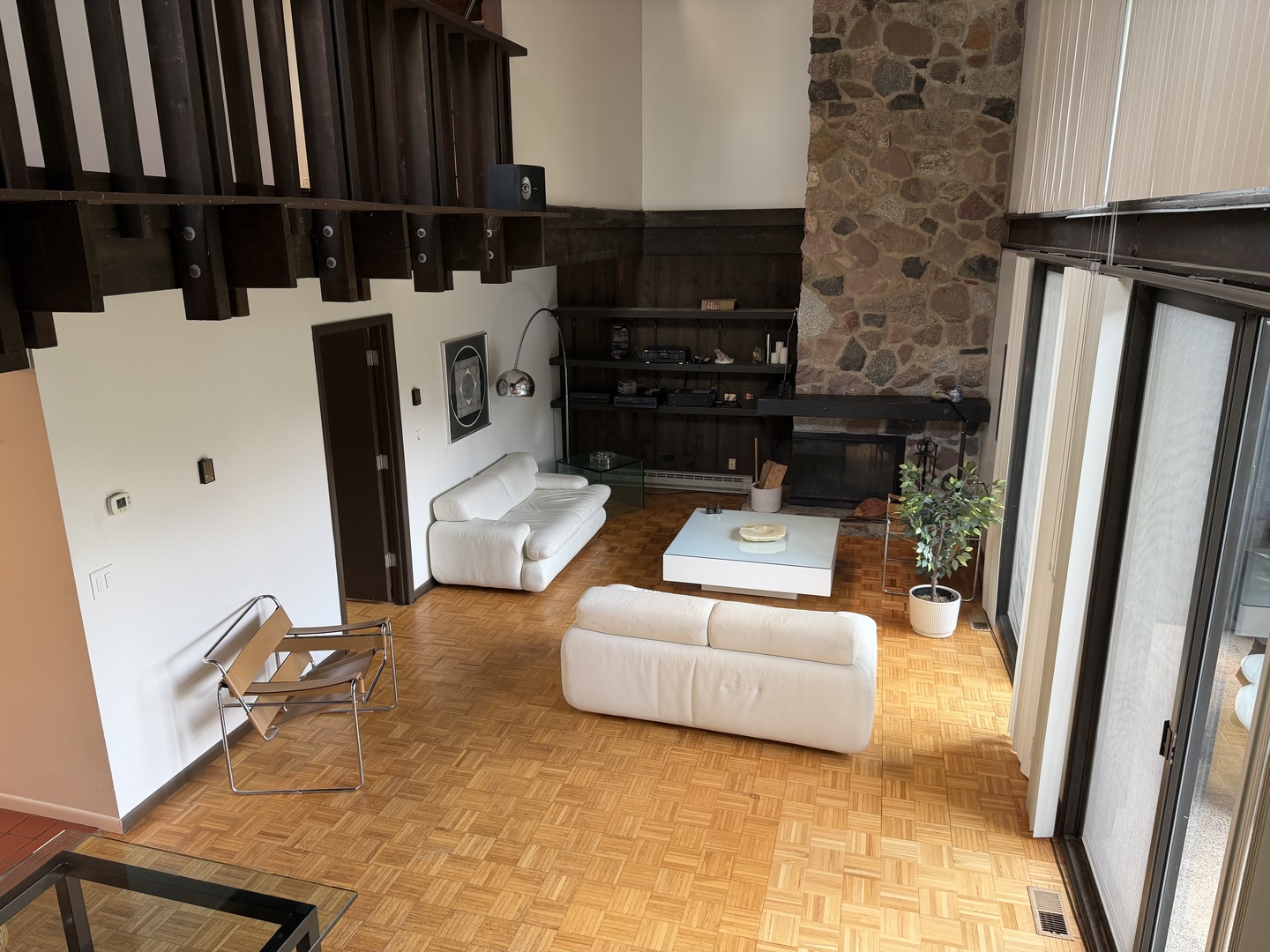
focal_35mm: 24
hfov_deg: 71.6
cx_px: 635
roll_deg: +1.0
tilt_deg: -14.8
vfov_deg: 56.8
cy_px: 476
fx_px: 881
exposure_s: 1/121
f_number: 1.78
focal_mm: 6.76
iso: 160
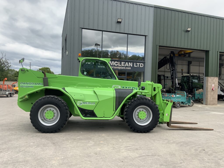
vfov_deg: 48.2
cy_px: 84
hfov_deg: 61.7
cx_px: 112
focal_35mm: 29
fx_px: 188
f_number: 1.8
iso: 16
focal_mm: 3
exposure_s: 1/514
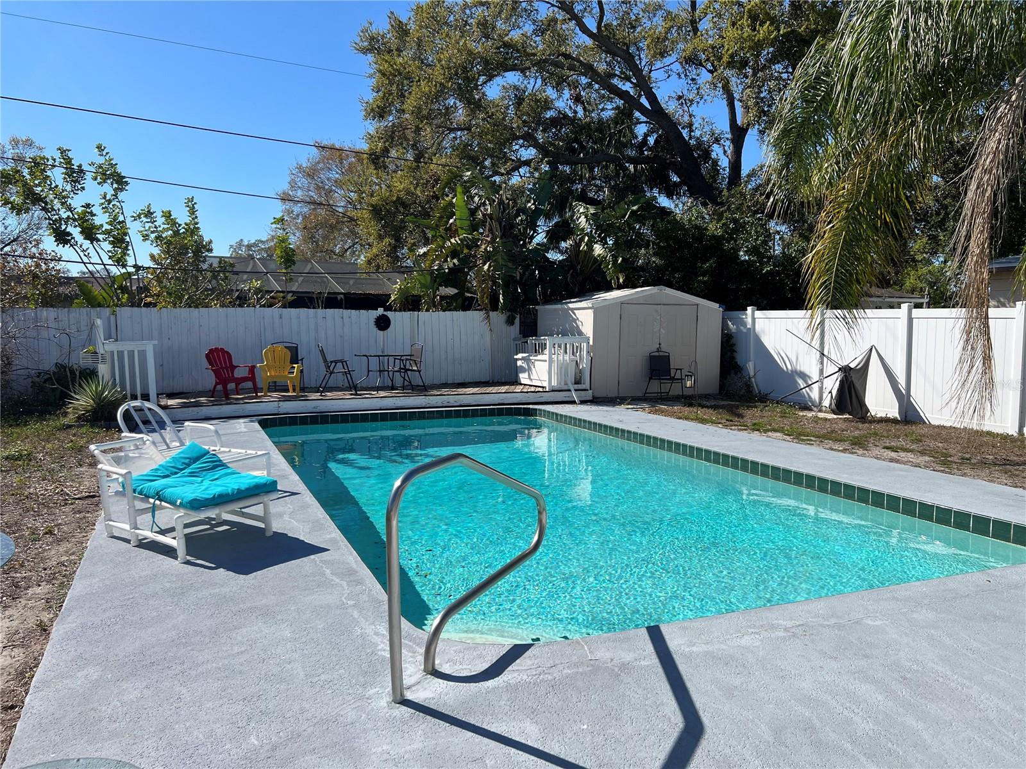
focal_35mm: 26
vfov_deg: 53.1
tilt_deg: -4.6
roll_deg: +0.2
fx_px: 771
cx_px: 513
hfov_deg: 67.3
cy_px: 384
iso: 50
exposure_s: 1/5319
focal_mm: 5.7
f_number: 1.5
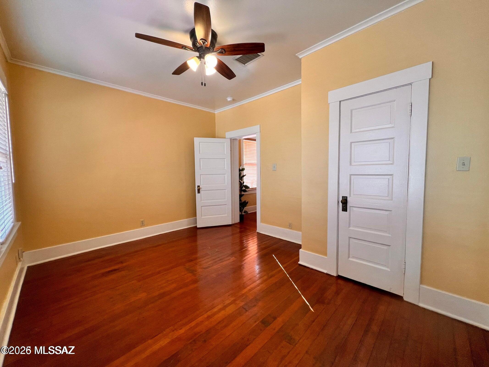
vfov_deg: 89.9
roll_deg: +0.8
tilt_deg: -3.8
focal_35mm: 13
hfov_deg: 106.2
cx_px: 244
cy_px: 184
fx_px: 184
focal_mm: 1.57
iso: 125
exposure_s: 1/120
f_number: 1.8
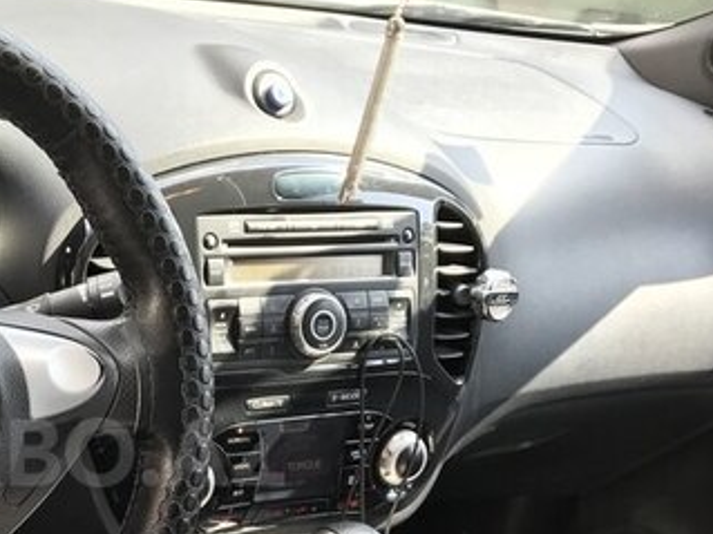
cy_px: 452
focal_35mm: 58
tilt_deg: -27.7
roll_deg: -9.3
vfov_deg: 24.7
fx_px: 1194
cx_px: 56
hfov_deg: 31.5
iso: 20
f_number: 1.8
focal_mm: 3.99
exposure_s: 1/127
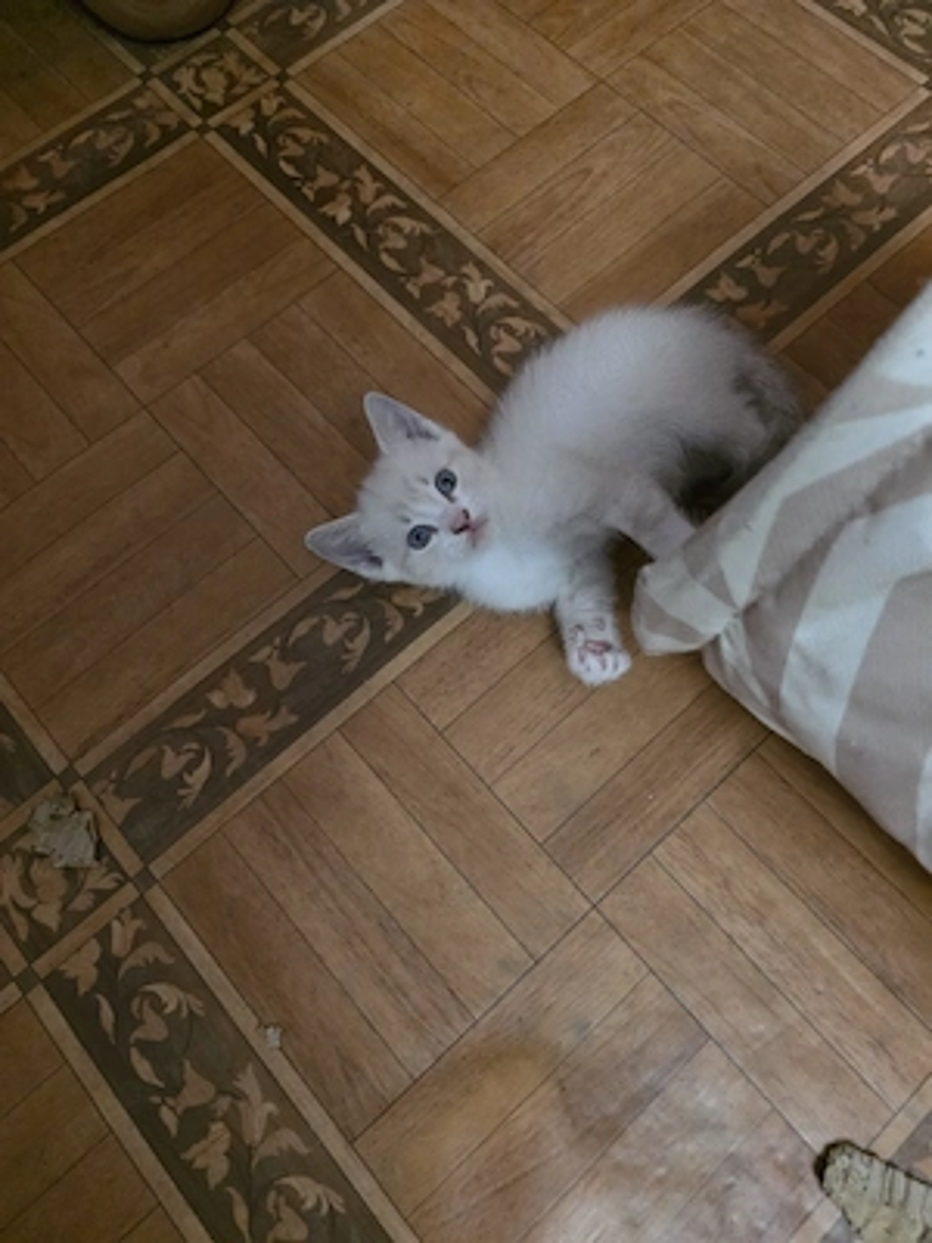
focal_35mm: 23
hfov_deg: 58.9
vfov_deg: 73.9
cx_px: 466
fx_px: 826
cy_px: 622
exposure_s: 1/50.3
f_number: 1.7
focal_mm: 6.3
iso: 2000
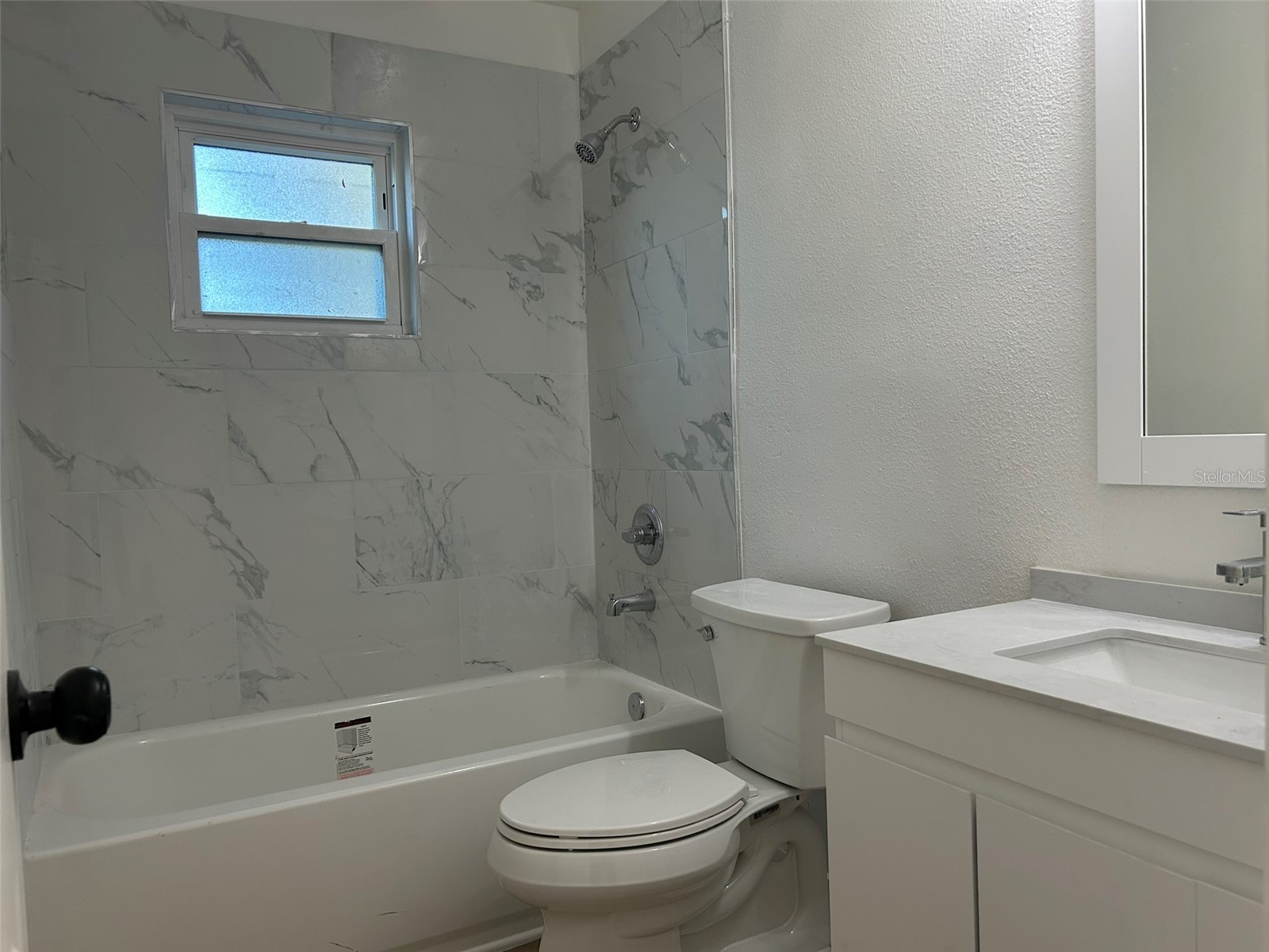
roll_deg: +2.2
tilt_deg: -2.9
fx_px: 953
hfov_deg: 67.3
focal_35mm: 26
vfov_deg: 53.1
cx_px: 634
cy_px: 476
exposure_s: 1/120
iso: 125
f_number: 1.5
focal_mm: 5.7
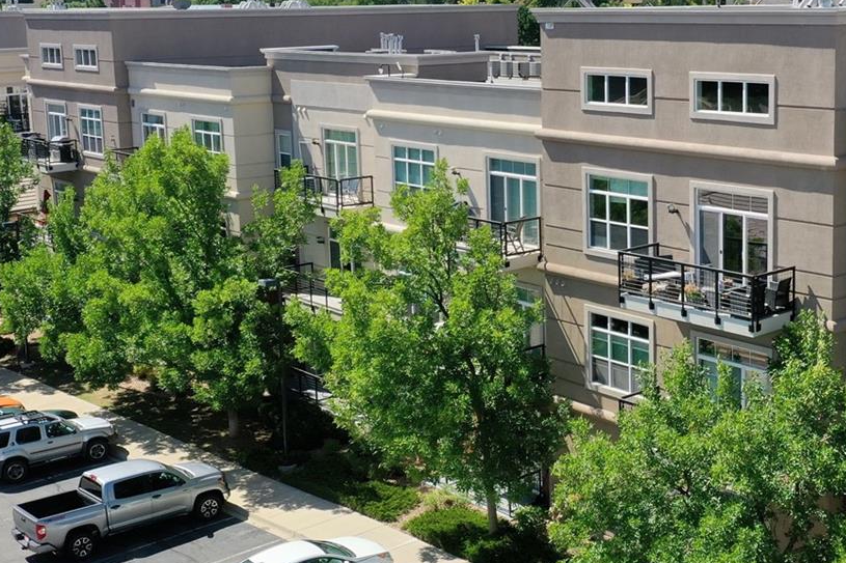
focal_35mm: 55
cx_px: 623
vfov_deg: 24.5
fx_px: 1292
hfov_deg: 35.5
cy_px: 209
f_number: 5.6
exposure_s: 1/500
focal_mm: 10.26
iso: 100
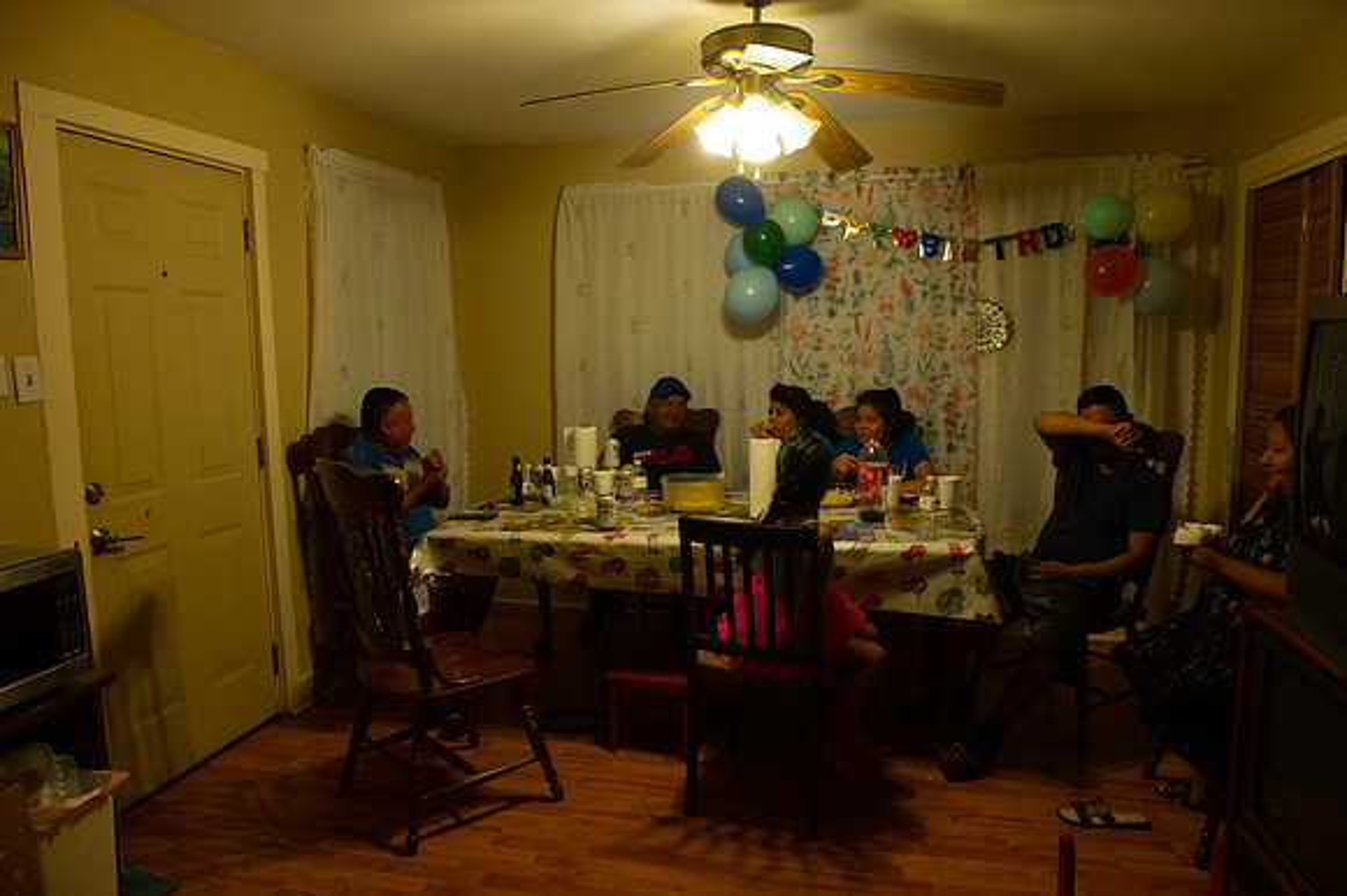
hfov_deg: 73.8
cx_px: 674
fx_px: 897
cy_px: 448
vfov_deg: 53.1
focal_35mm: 24
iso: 2000
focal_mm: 24
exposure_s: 1/60
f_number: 5.6
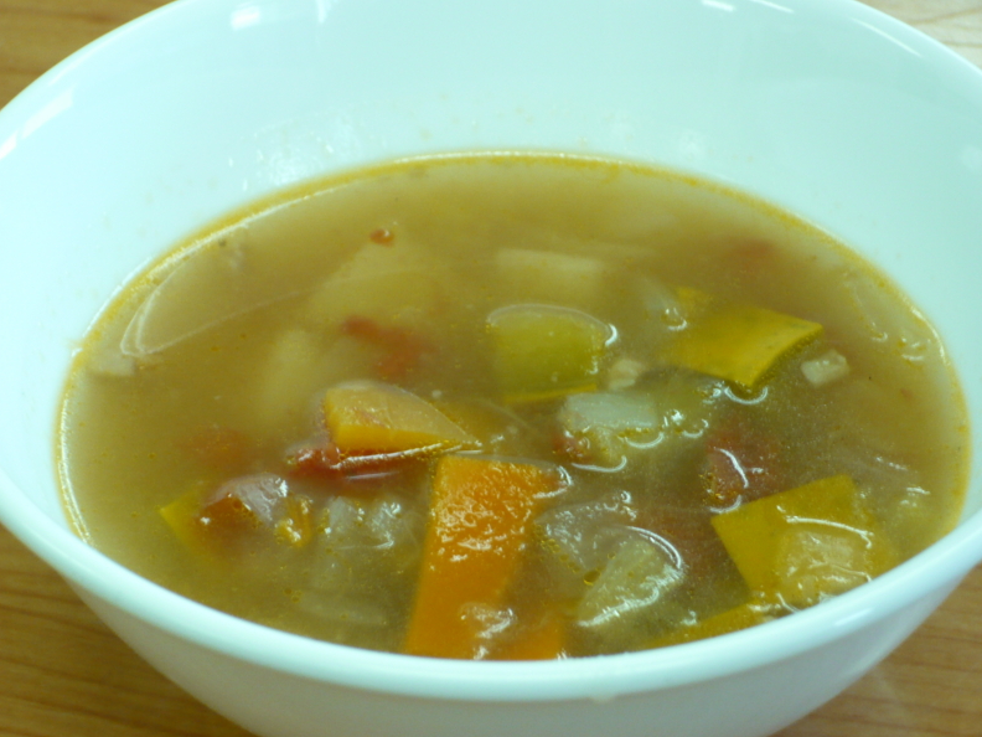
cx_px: 487
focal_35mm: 106
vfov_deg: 14.0
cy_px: 367
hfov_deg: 18.5
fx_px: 3007
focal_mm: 17.4
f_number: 5
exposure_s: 1/15
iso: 200
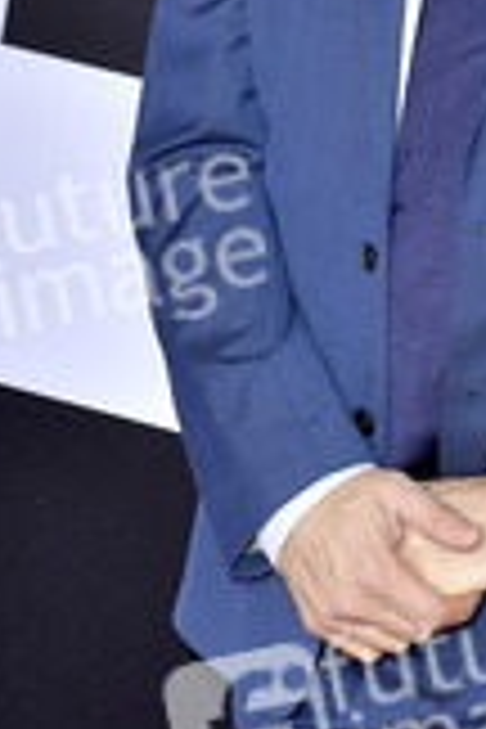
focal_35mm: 173
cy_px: 36
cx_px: 529
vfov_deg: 11.8
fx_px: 3503
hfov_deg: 7.9
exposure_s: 1/250
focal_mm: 70
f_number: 6.3
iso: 320
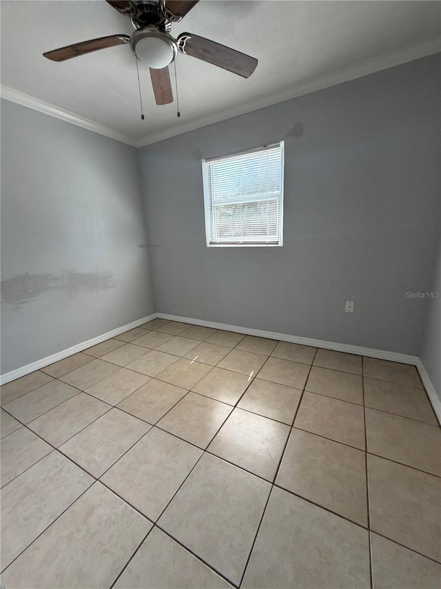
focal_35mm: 14
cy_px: 294
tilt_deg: -14.2
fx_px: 238
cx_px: 220
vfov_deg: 102.1
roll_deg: +1.1
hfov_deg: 85.7
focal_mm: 2.22
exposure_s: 1/121
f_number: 2.2
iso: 320
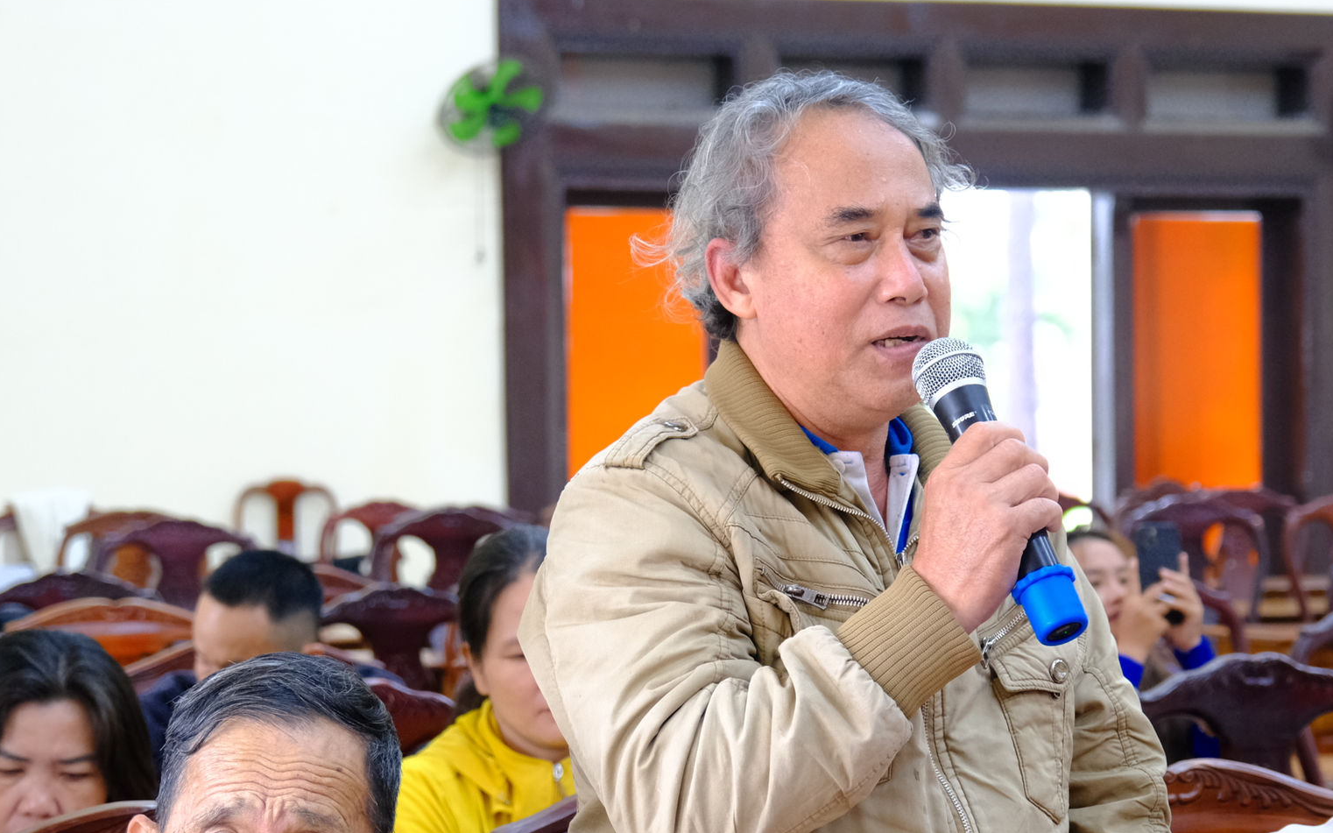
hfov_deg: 24.3
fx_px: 3088
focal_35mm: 85
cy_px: 508
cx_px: 767
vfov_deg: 15.3
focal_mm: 41.1
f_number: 4
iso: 1600
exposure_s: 1/60
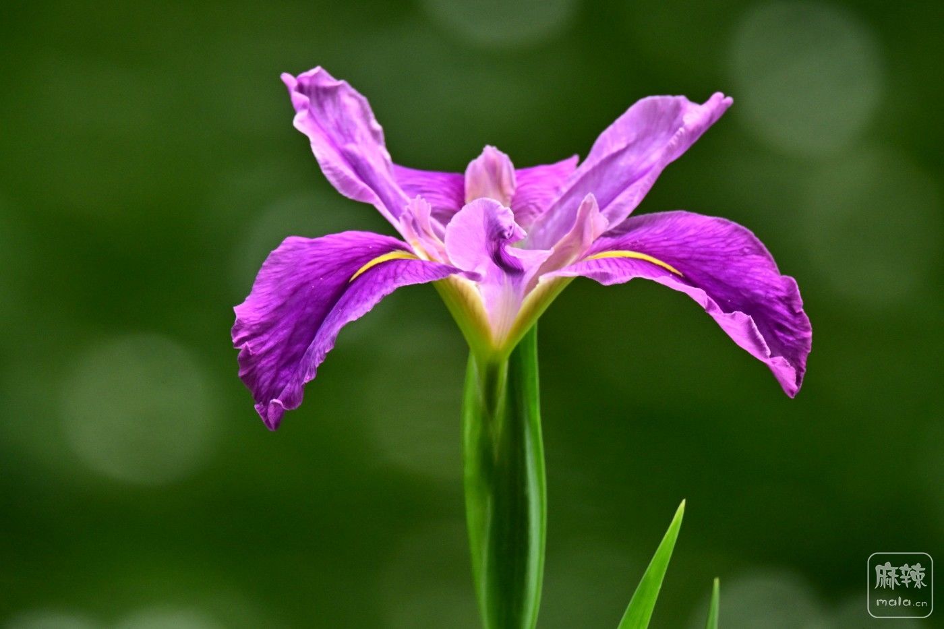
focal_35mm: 1050
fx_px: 27528
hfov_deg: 2.0
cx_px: 472
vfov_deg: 1.3
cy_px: 314
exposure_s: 1/500
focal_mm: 700
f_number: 8
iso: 1100
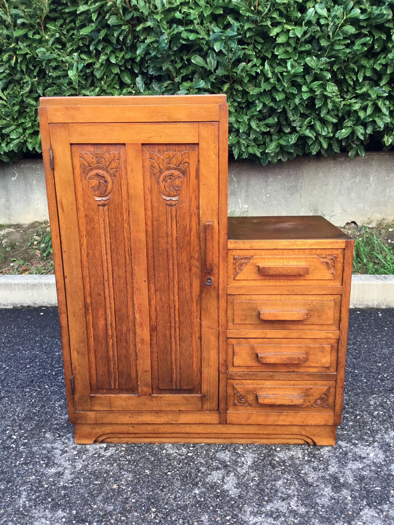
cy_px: 262
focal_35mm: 31
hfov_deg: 45.4
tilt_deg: -15.3
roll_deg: +0.9
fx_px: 470
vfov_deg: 58.4
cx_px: 197
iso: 40
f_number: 2.4
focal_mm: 3.3
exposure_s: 1/100
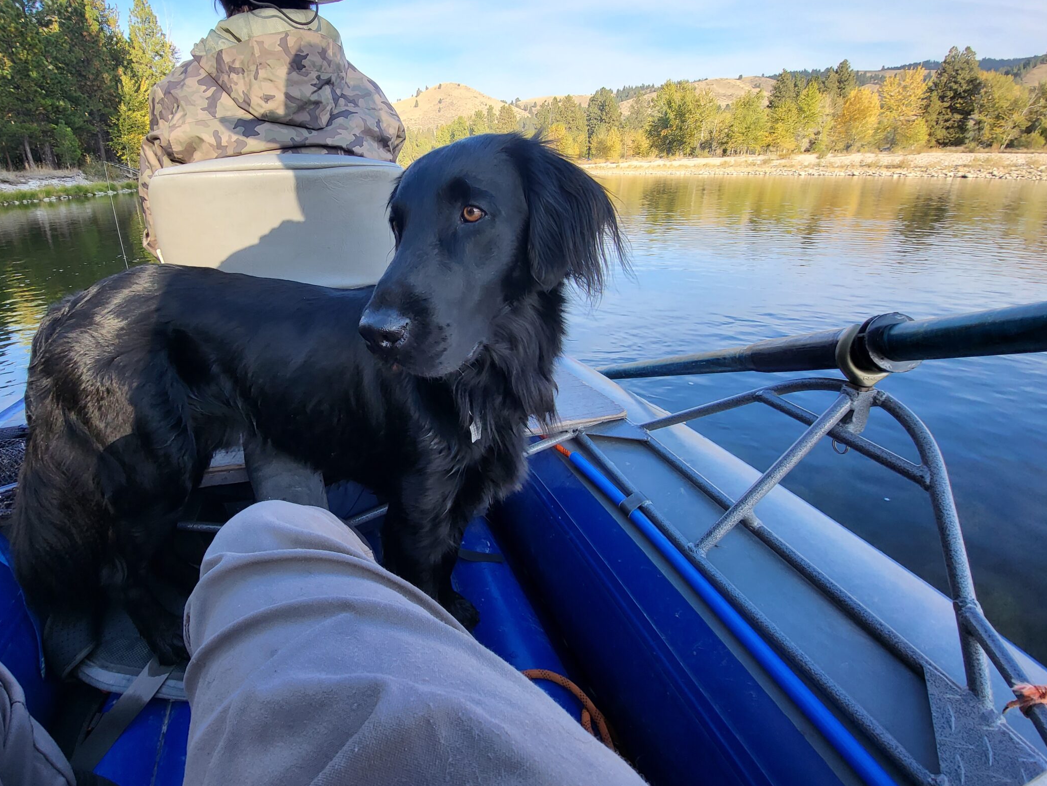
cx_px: 422
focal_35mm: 16
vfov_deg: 77.7
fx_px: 484
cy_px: 342
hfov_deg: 93.3
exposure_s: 1/223
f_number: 2.2
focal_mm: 1.74
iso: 32
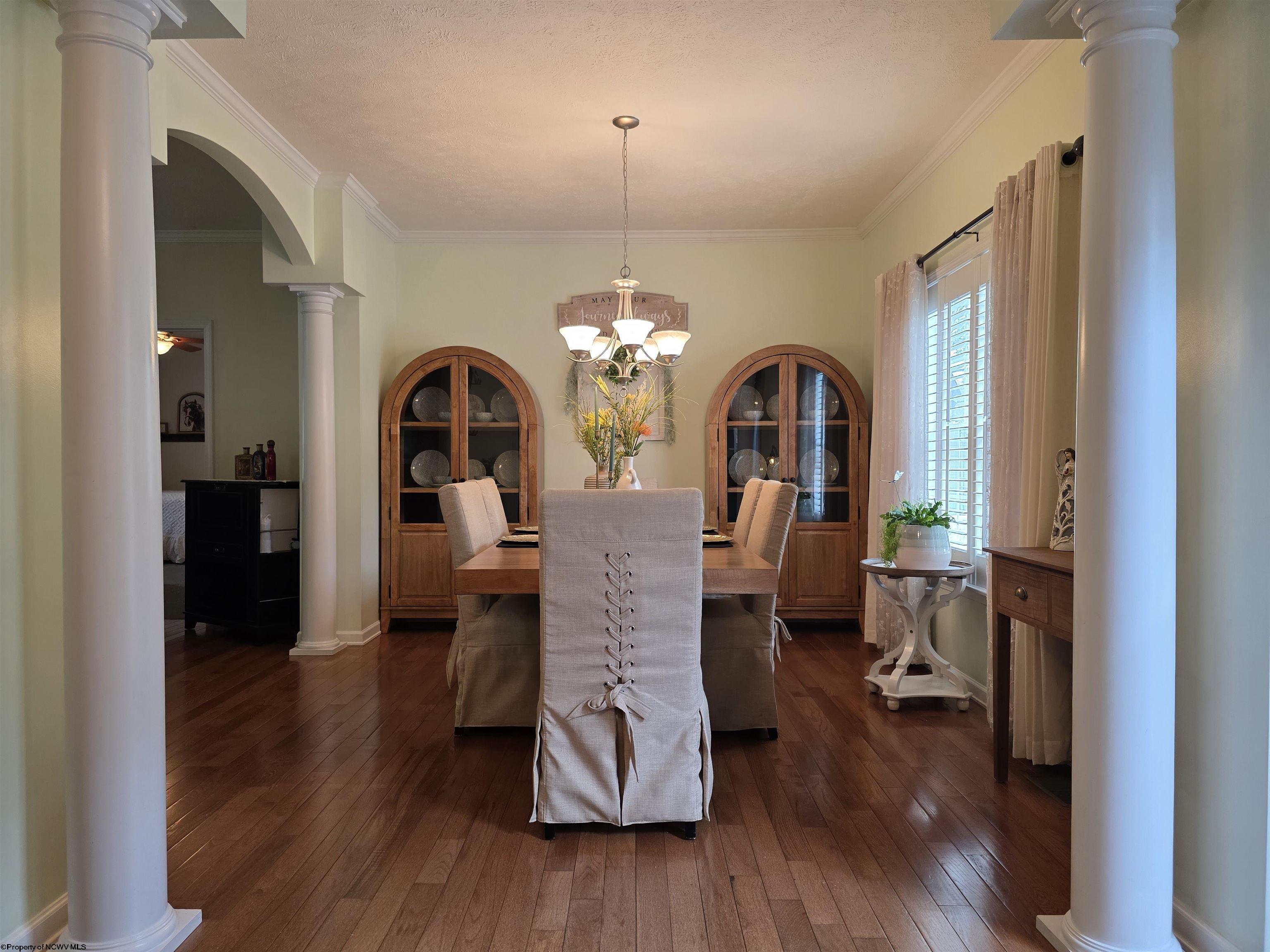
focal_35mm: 23
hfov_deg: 73.9
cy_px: 476
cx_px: 635
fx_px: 844
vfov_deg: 58.9
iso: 160
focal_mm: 6.3
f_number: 1.7
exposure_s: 1/120
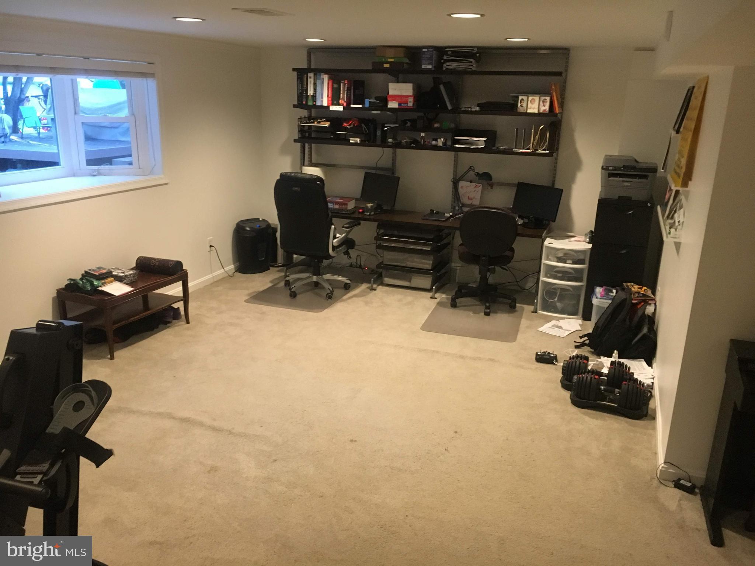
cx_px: 378
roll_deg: -2.3
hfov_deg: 61.7
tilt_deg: -17.3
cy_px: 283
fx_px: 633
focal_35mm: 29
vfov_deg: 48.2
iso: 200
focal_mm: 4.15
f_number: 2.2
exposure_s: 1/15
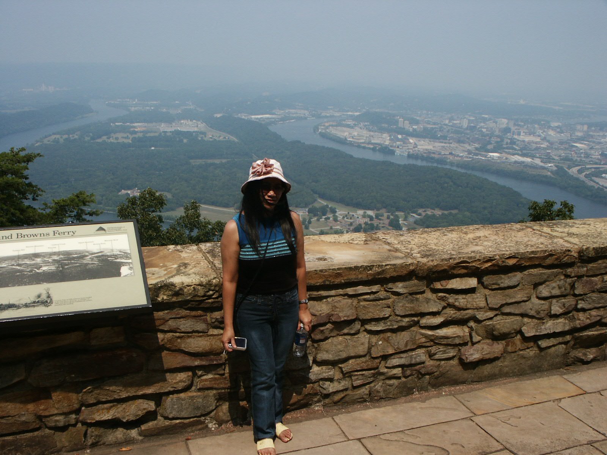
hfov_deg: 52.6
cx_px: 304
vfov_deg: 40.7
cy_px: 228
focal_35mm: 35
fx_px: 614
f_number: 6.7
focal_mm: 7.18
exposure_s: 1/500
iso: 64
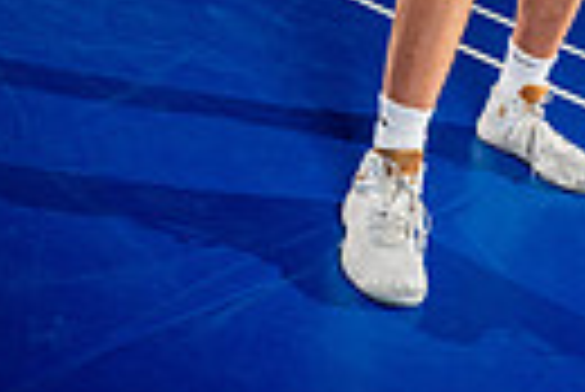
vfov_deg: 14.4
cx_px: 648
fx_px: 1122
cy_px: -509
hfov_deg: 26.8
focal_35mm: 69
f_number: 4
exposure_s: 1/250
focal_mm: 20
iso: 125
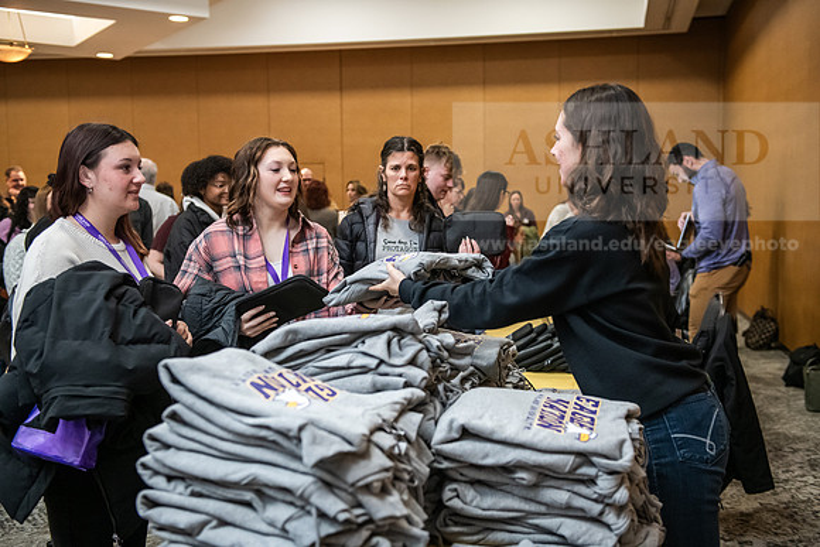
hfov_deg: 44.5
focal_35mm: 44
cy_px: 274
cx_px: 410
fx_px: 1002
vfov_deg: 30.5
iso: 3200
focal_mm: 44
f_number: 3.2
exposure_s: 1/200
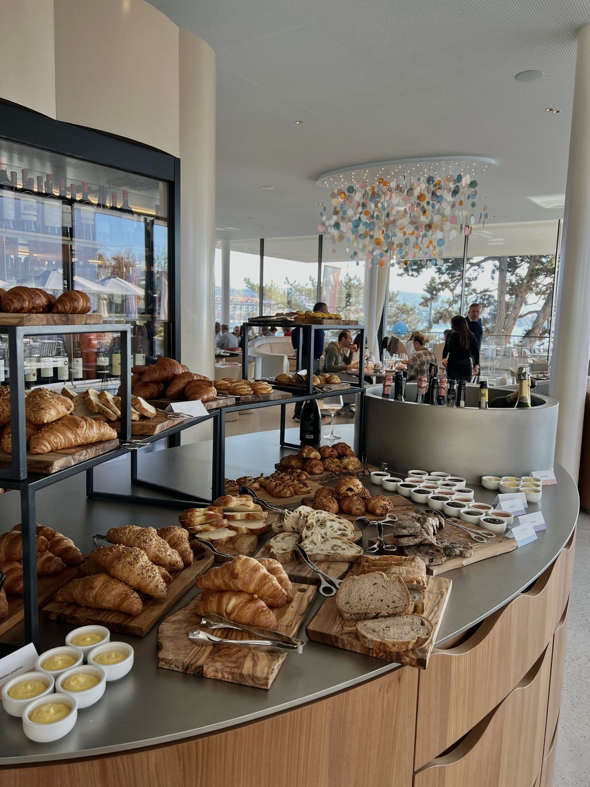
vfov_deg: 67.3
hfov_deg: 53.1
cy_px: 394
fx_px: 591
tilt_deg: -7.7
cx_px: 295
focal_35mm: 26
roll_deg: -2.4
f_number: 1.5
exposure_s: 1/300
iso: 64
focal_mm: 5.7
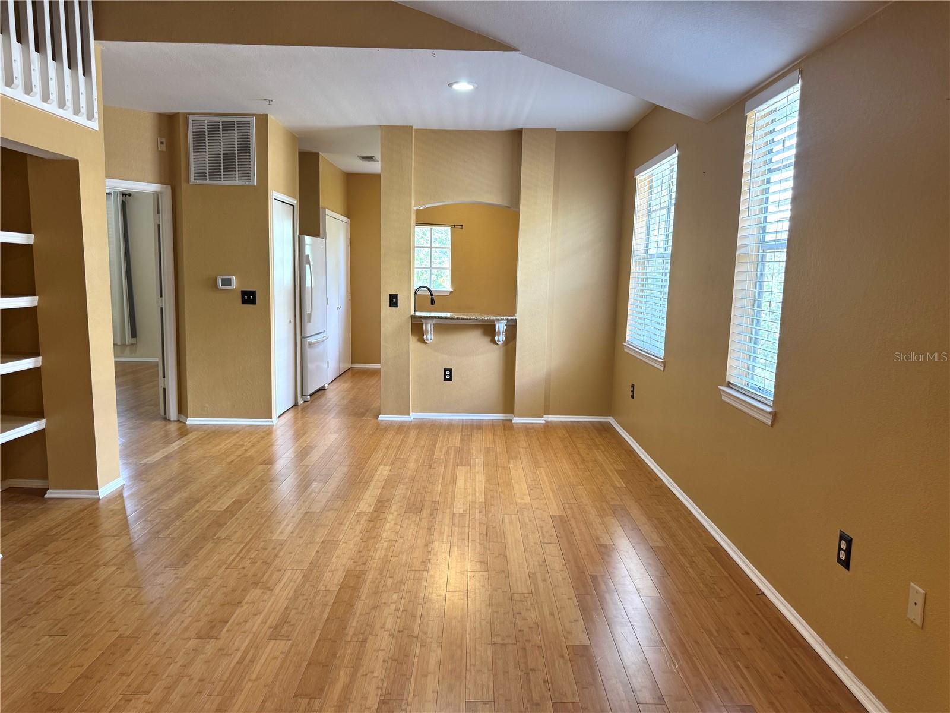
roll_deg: -1.0
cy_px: 356
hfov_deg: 71.6
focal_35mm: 24
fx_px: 659
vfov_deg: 56.8
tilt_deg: -6.8
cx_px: 475
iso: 100
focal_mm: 6.76
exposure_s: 1/60
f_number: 1.78
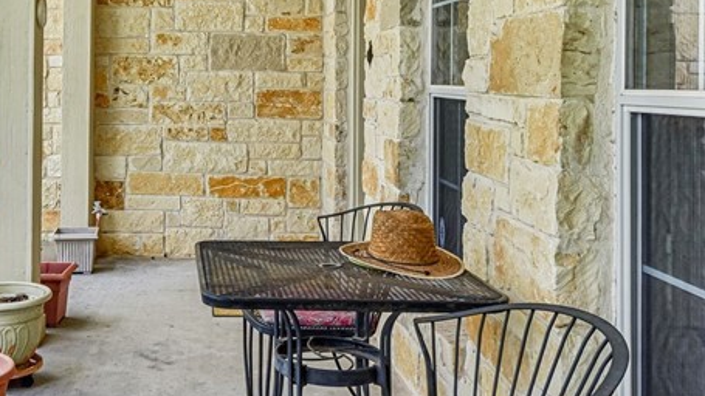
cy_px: 83
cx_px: 160
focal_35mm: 45
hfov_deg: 43.7
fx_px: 841
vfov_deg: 26.1
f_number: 8
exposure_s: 1/40
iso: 100
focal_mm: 18
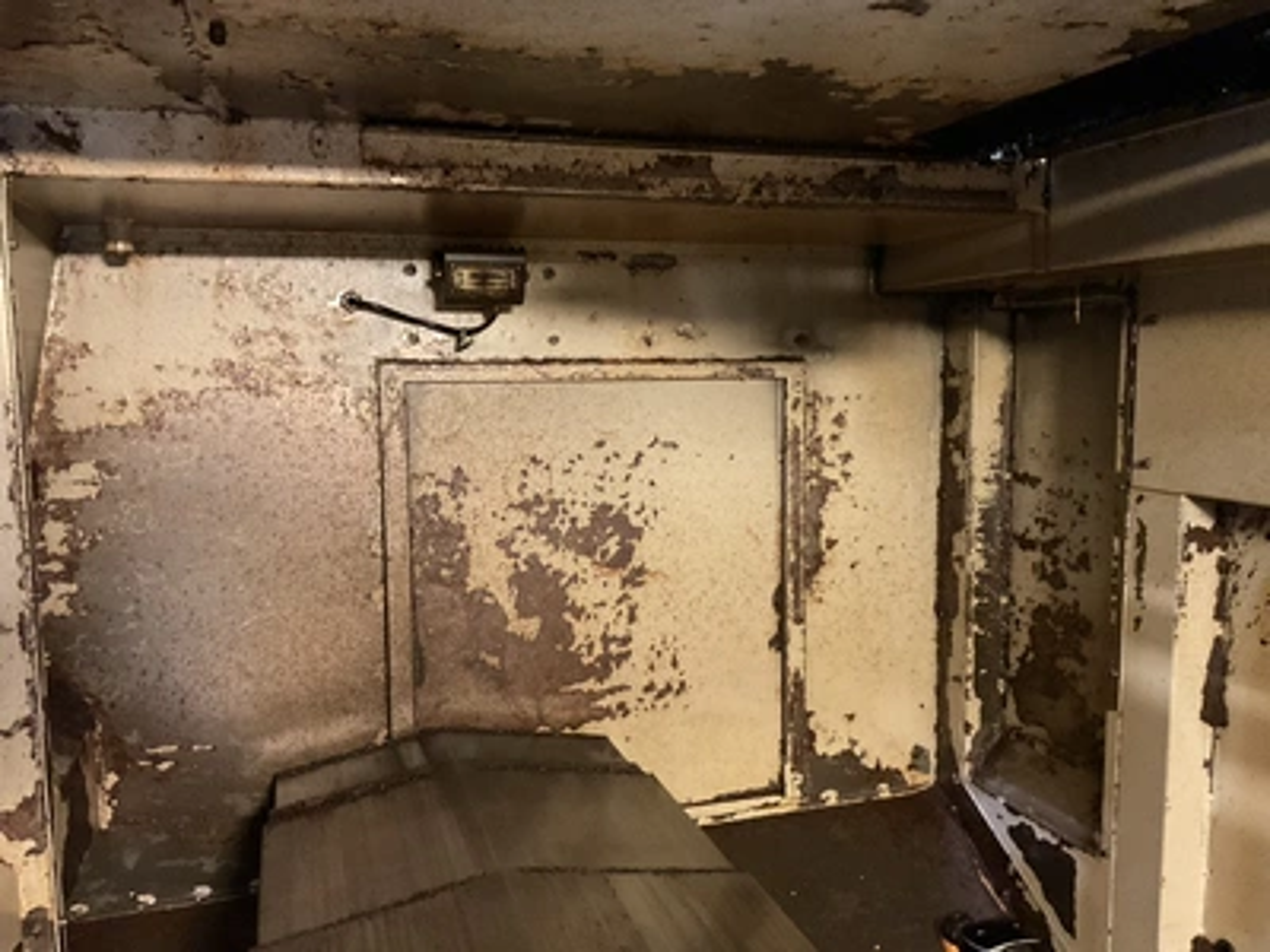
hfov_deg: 61.7
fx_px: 1064
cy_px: 476
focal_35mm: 29
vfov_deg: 48.2
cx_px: 635
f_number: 1.8
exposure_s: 1/30
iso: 500
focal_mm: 3
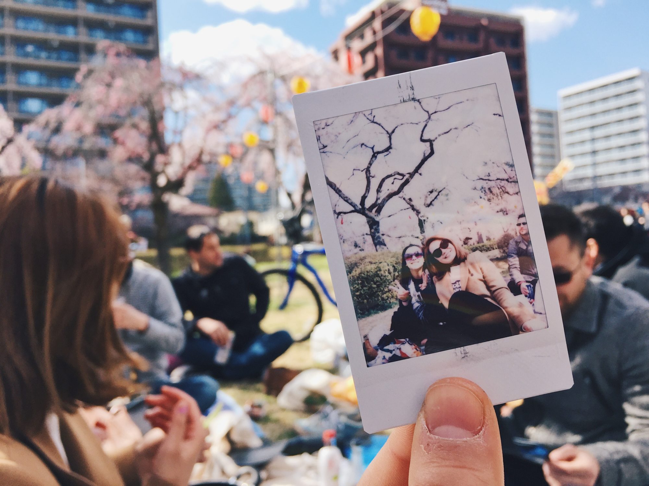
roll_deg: +2.7
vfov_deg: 48.2
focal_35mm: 29
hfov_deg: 61.7
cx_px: 324
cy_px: 243
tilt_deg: +0.1
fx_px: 544
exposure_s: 1/964
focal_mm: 4.15
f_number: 2.2
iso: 32
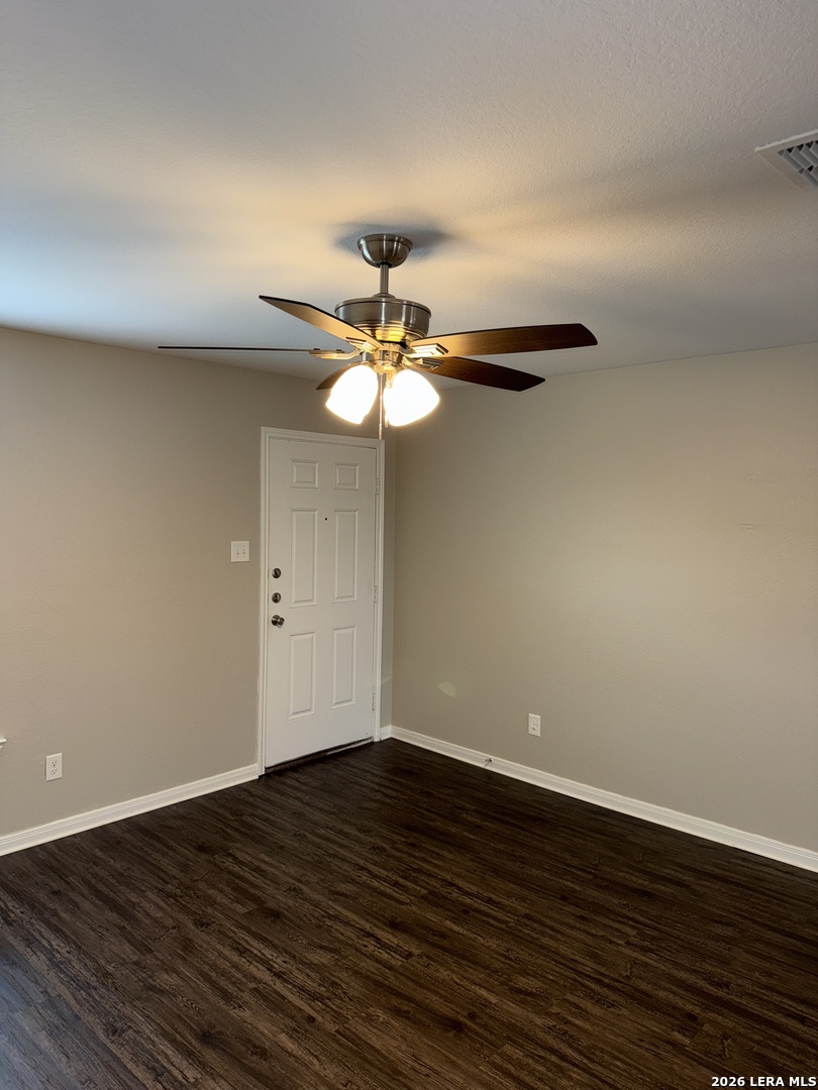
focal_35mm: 24
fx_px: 756
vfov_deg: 71.6
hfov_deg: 56.8
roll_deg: -0.7
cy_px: 545
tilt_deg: -2.4
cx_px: 409
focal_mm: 6.76
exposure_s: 1/29
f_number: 1.78
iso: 64
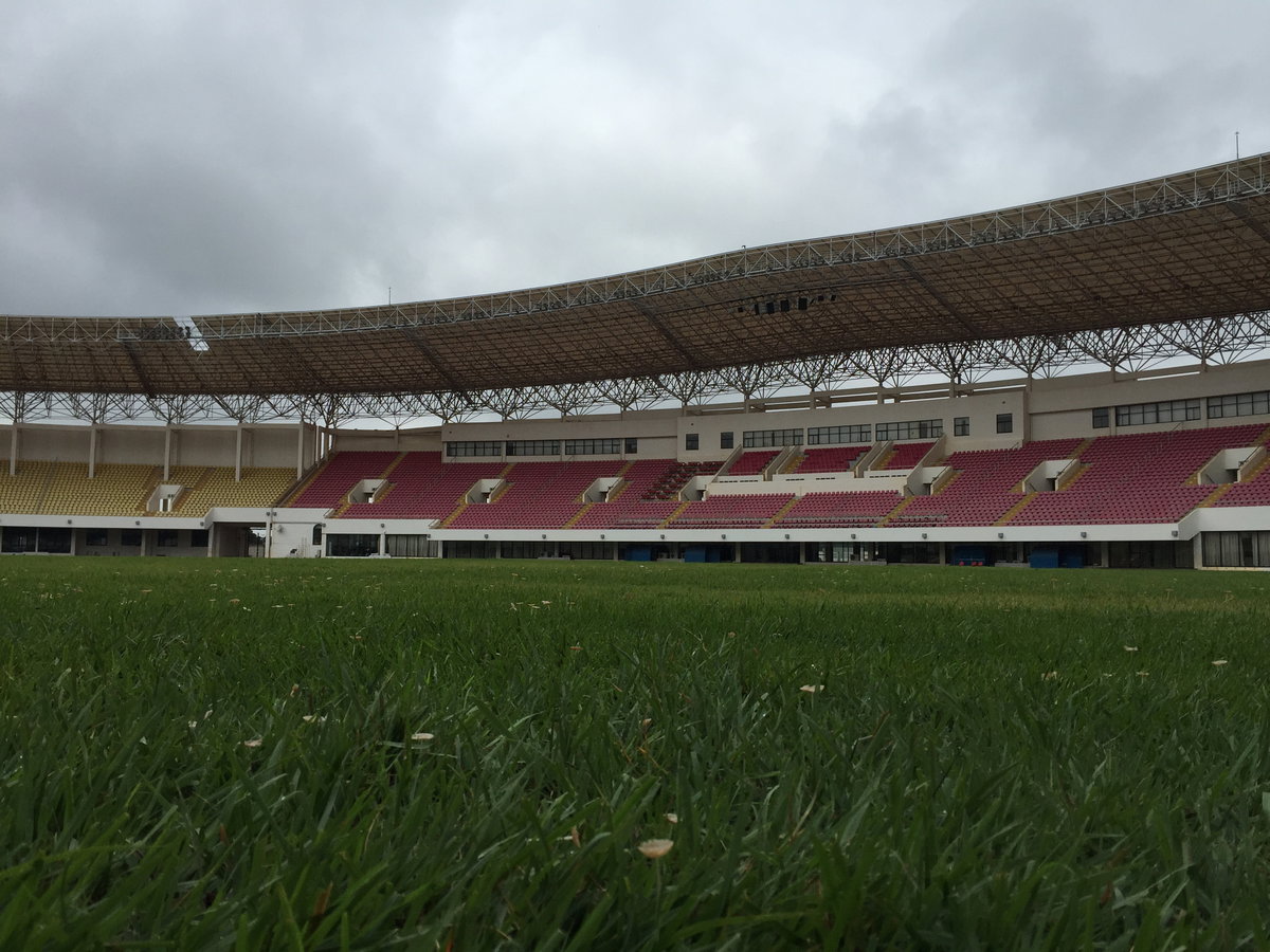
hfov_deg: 61.7
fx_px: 1064
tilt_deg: +3.7
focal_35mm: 29
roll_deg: -2.1
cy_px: 476
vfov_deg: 48.2
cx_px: 635
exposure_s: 1/1412
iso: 32
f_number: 2.2
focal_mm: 4.15
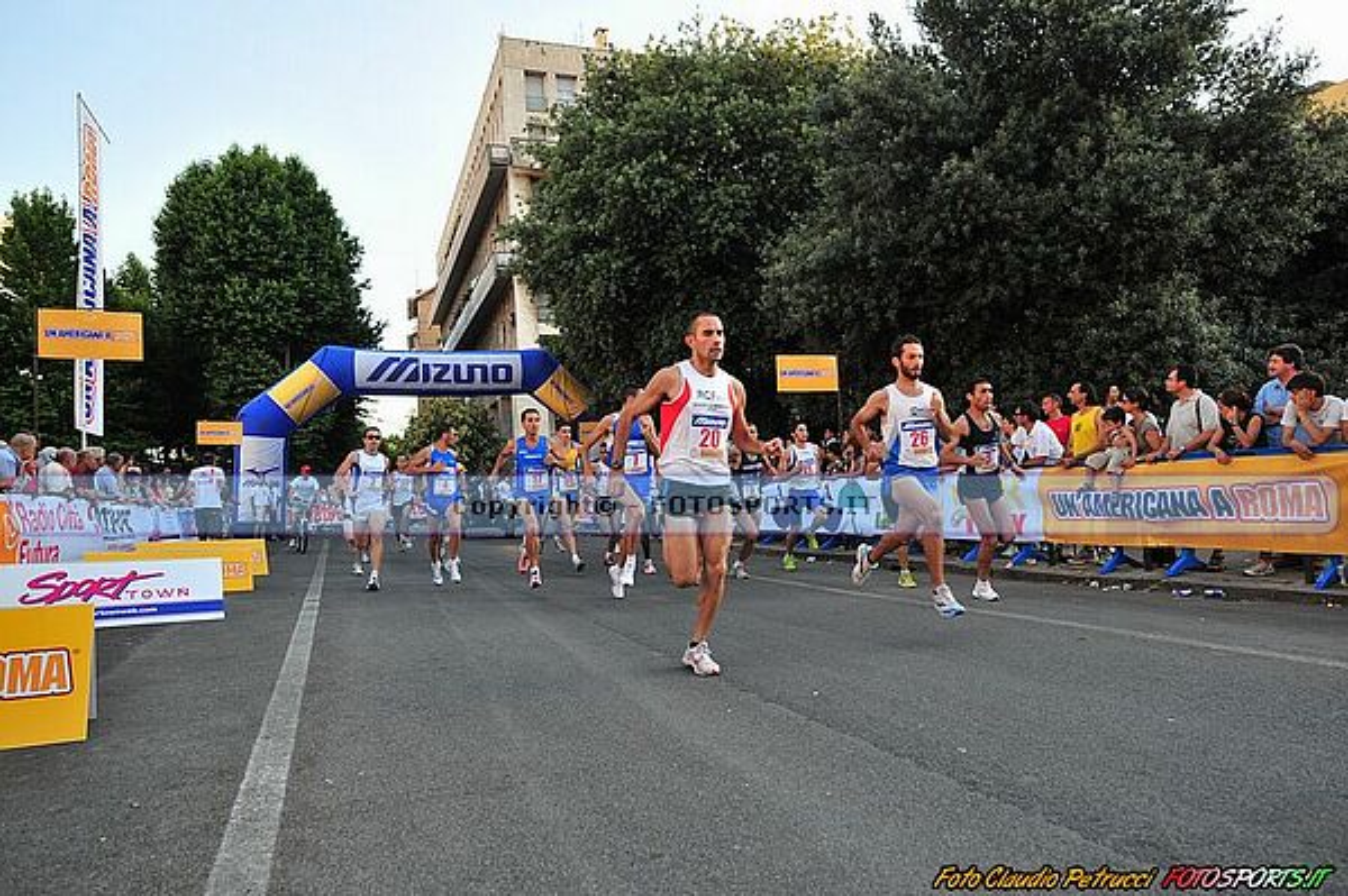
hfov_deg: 73.8
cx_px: 674
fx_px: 898
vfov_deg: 53.1
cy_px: 448
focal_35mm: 24
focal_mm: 24
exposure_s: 1/400
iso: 400
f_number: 4.5
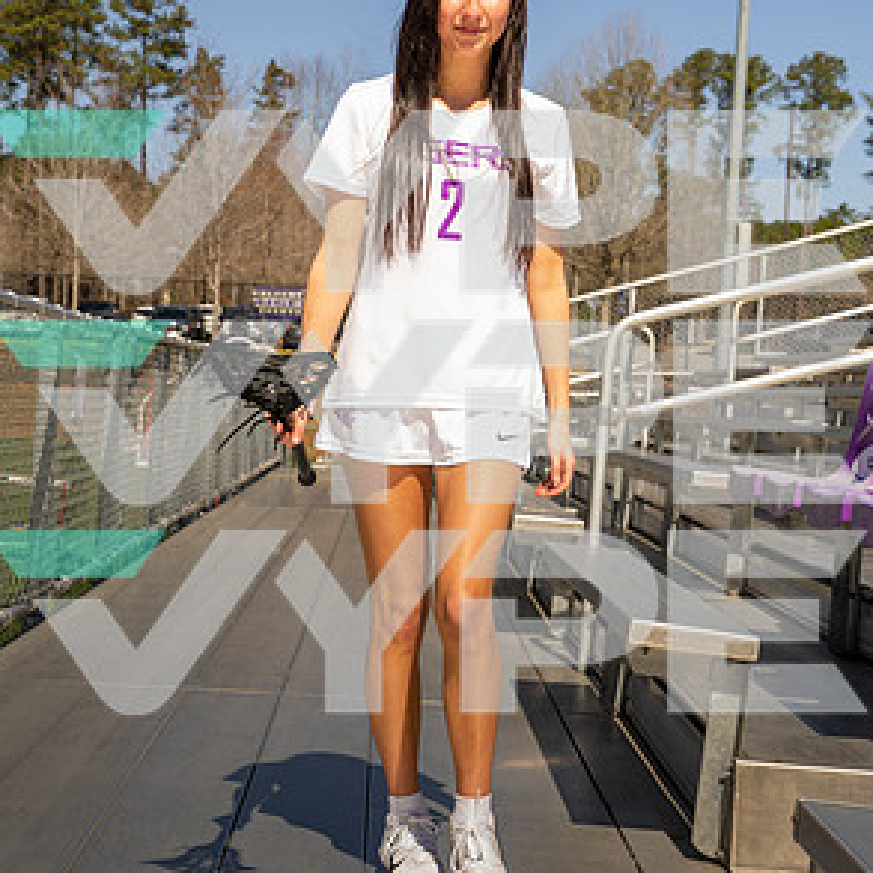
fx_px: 2197
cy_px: 414
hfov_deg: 22.5
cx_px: 432
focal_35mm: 77
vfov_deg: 22.5
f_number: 10
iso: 100
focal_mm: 59
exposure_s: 1/125
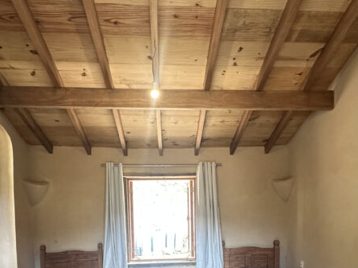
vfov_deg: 52.1
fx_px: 248
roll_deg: +0.8
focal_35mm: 24
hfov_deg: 71.6
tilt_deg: -2.1
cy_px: 225
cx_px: 175
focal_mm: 2.22
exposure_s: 1/120
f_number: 2.2
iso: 250
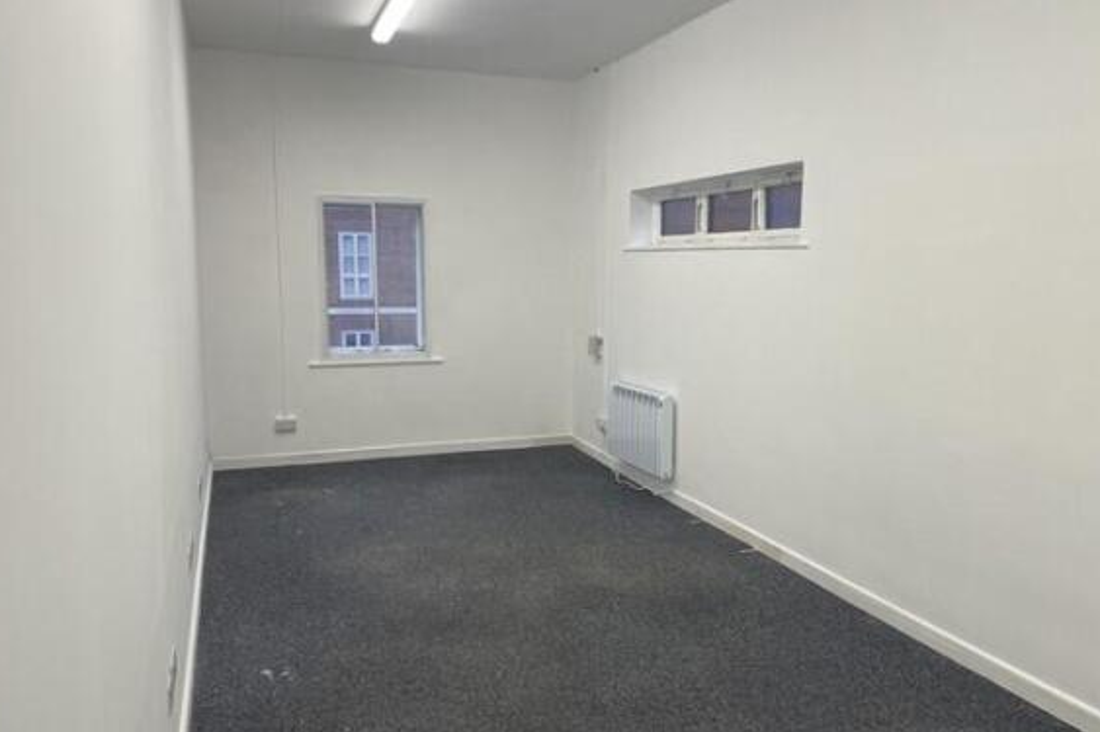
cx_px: 548
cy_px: 380
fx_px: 855
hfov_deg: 65.5
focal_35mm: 28
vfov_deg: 46.4
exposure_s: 1/151
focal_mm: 4.2
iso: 32
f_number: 1.6
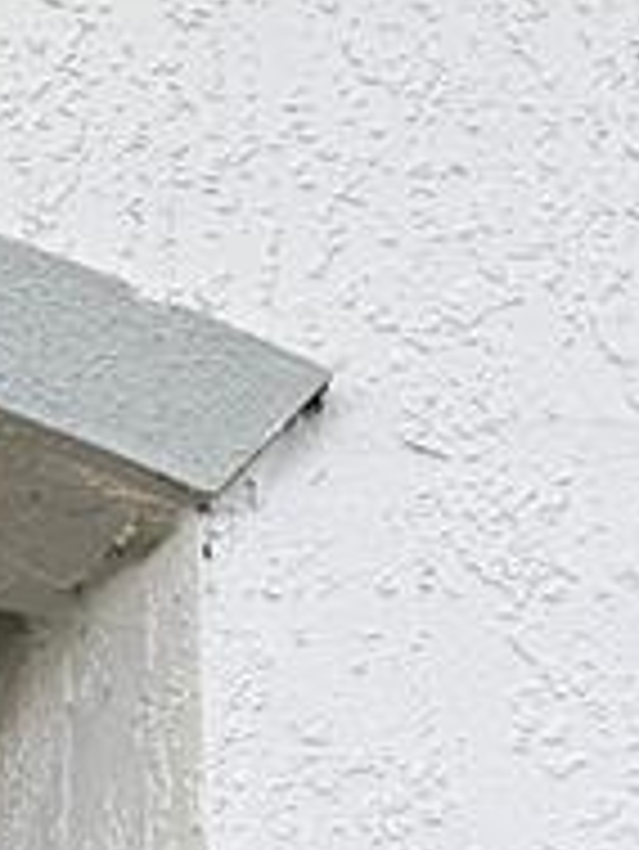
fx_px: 3737
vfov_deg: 11.9
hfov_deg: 8.2
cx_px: -1350
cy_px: 1565
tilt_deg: +5.9
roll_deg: +0.6
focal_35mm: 152
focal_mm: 6.76
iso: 64
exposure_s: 1/178
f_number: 1.78
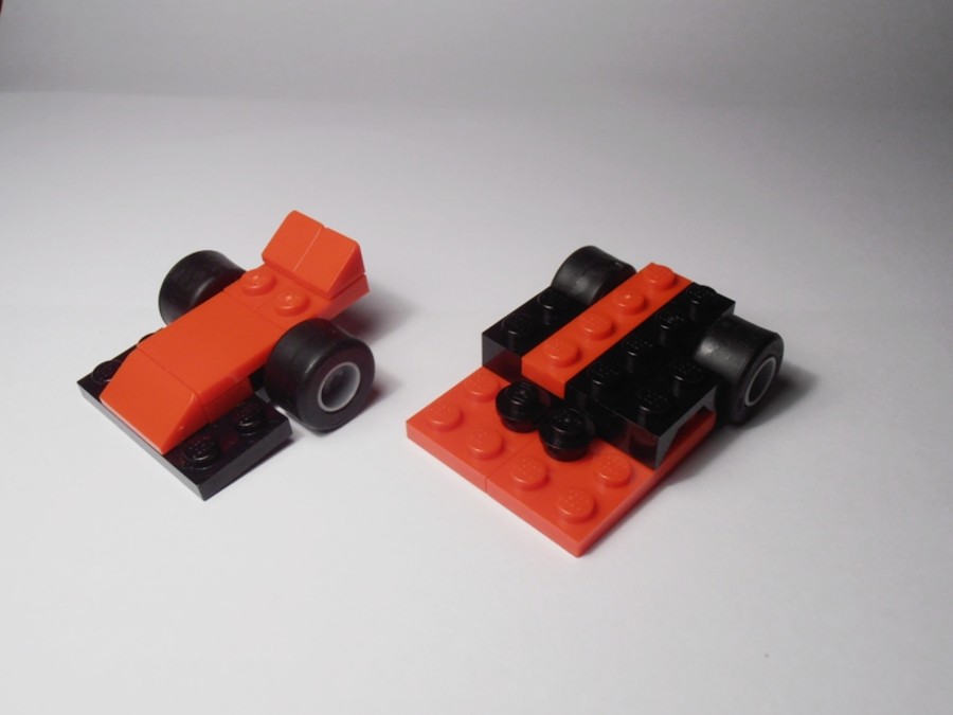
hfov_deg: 50.1
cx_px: 476
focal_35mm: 37
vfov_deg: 38.7
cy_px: 358
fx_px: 1019
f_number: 3.9
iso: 80
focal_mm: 6.61
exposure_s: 1/100
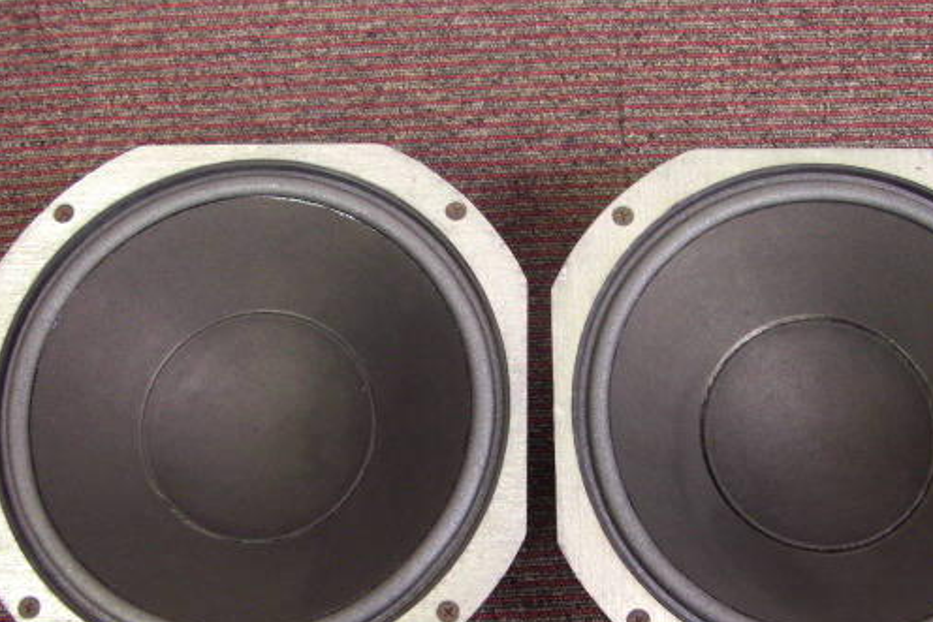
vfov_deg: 26.3
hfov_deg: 38.8
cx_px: 536
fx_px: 1322
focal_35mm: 51
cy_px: 419
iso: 200
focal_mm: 6.3
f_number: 3.4
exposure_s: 1/10
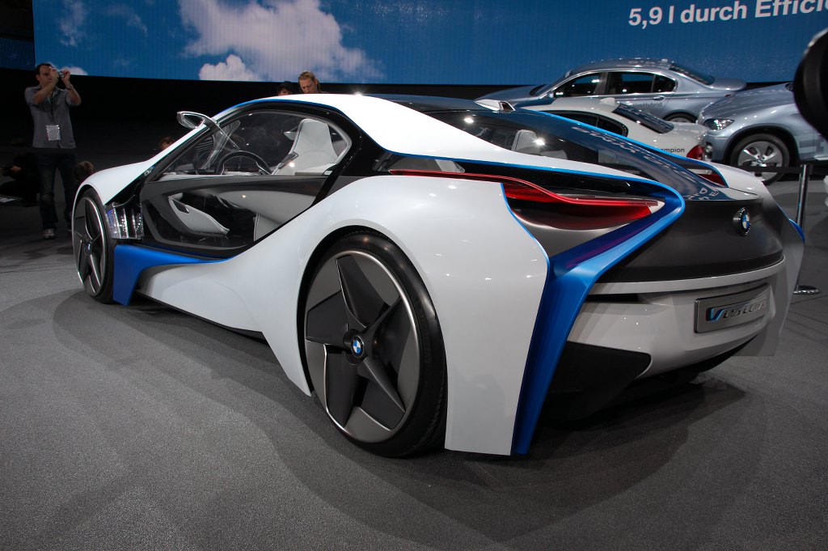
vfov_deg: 39.9
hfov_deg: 57.3
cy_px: 276
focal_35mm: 33
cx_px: 414
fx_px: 758
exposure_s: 1/200
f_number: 7.1
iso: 200
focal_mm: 22
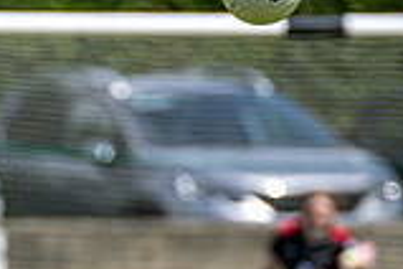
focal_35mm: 1638
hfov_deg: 1.3
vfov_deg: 0.8
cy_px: 447
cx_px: -248
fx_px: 18335
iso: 100
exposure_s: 1/6400
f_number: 2.8
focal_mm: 300
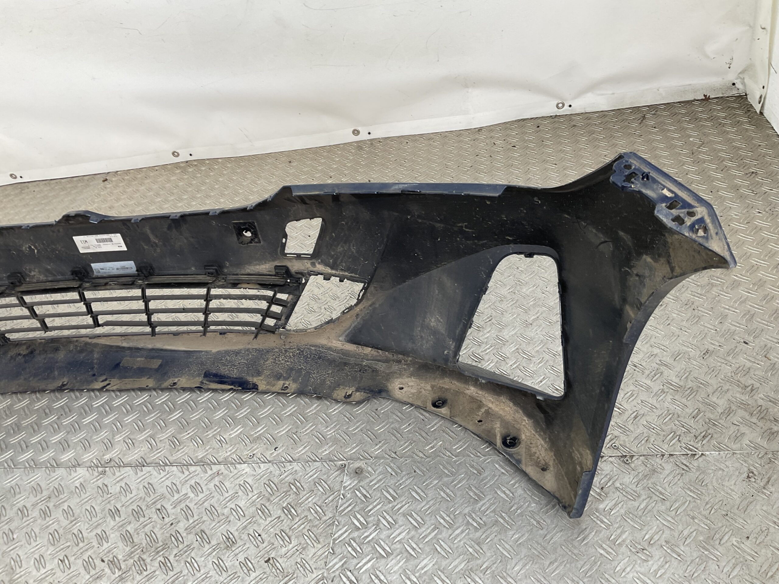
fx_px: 653
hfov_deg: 61.7
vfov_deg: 48.2
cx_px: 390
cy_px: 292
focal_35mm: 29
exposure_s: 1/100
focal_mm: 3
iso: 20
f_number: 1.8
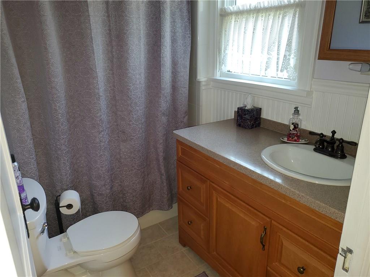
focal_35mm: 26
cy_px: 138
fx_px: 278
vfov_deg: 53.1
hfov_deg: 67.3
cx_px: 185
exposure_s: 1/40
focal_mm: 4.3
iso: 125
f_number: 1.5
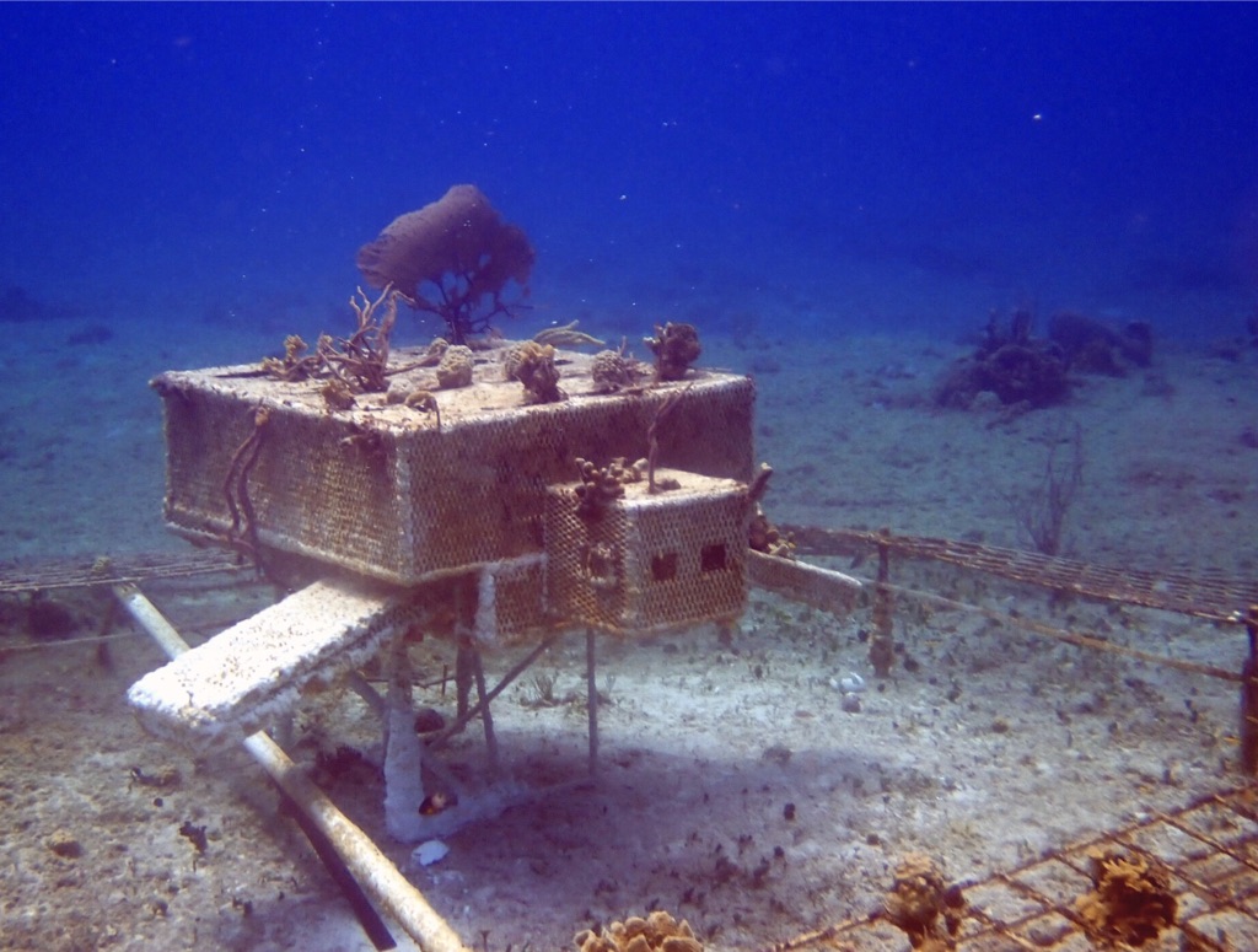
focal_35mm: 43
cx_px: 629
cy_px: 476
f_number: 2.9
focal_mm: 7.86
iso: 200
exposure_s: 1/80
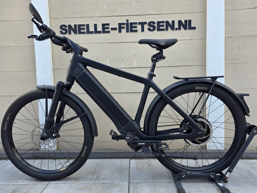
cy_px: 96
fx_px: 171
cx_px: 128
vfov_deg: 58.9
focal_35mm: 23
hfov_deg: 73.9
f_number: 1.7
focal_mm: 6.25
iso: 40
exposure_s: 1/180
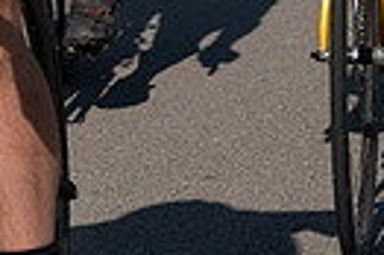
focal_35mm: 333
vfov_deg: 4.1
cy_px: -298
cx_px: 94
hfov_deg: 6.2
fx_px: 3548
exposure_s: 1/1600
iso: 200
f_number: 6.3
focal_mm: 75
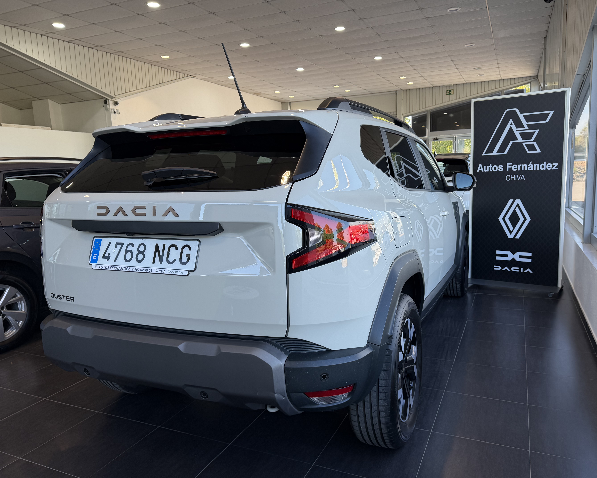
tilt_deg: -8.3
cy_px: 239
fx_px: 442
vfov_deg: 56.8
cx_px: 318
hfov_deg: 68.0
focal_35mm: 25
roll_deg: +2.3
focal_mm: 6.76
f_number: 1.78
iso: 64
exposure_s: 1/271
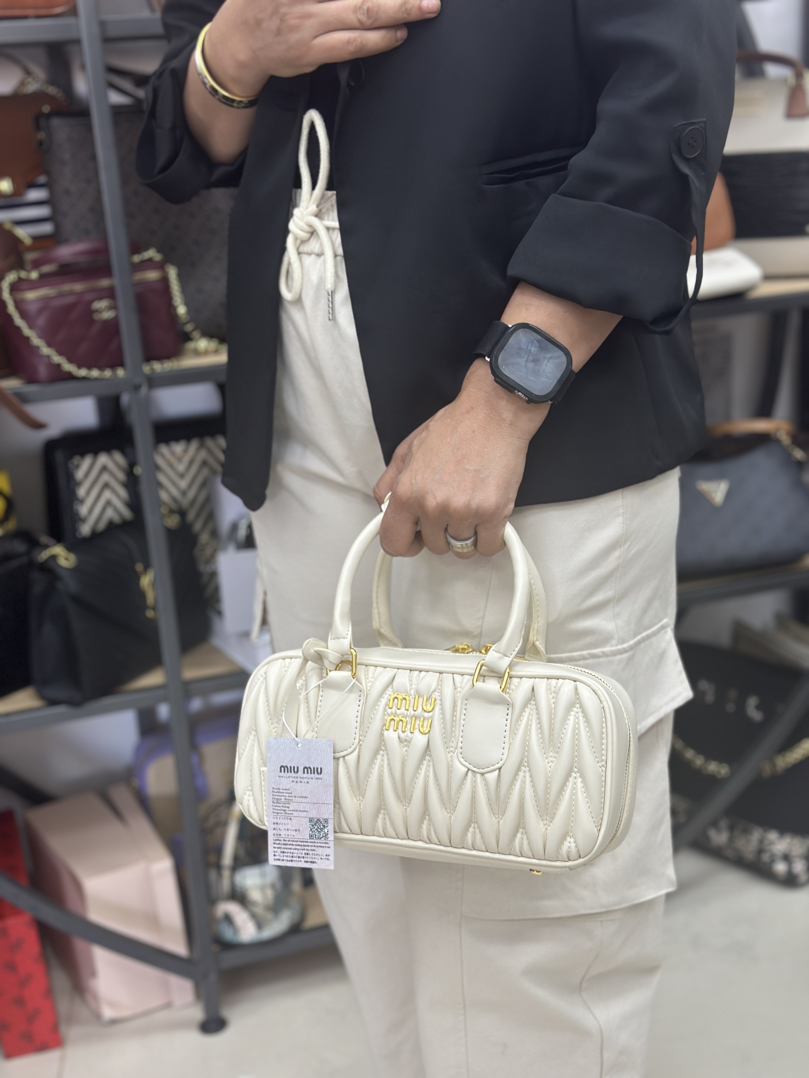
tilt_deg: -15.7
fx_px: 1496
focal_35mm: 48
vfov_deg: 39.7
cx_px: 404
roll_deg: +4.2
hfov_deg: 30.3
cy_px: 539
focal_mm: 6.86
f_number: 1.78
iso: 64
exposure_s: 1/109
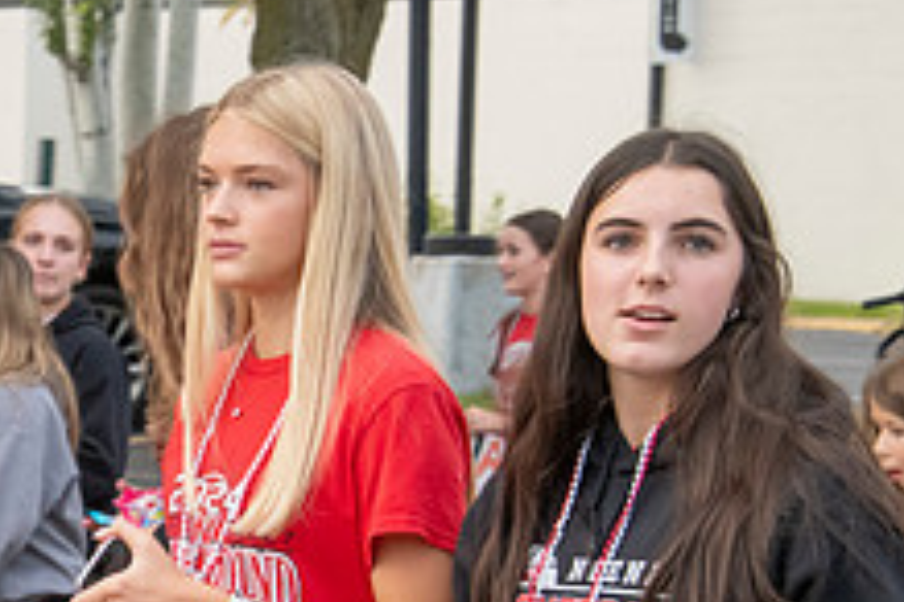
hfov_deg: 8.4
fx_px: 6127
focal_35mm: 244
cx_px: -70
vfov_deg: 5.6
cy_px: 534
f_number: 11
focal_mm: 92
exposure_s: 1/320
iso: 3200
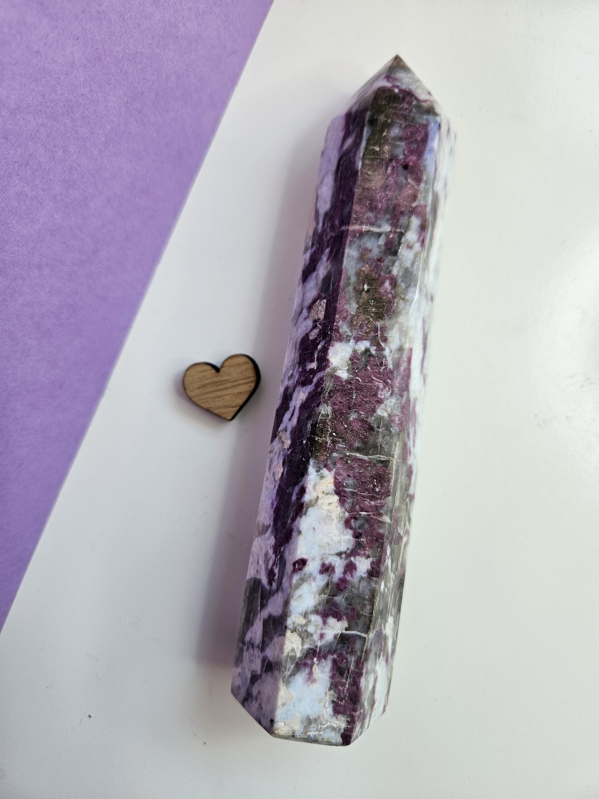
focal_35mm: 23
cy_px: 400
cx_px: 300
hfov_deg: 58.9
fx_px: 531
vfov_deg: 73.9
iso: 125
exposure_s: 1/359
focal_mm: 5.4
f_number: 1.8
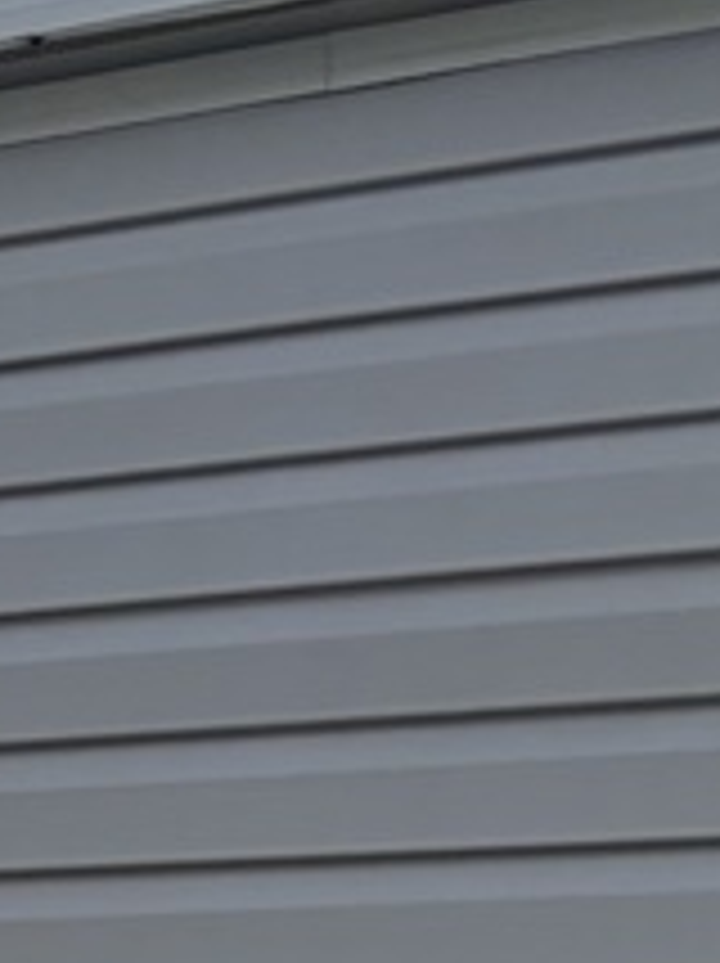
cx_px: -2200
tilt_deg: +2.2
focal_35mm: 175
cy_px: 1202
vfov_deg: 11.1
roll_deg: -2.6
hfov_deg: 6.6
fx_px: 4863
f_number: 1.6
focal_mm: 5.96
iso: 50
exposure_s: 1/4329
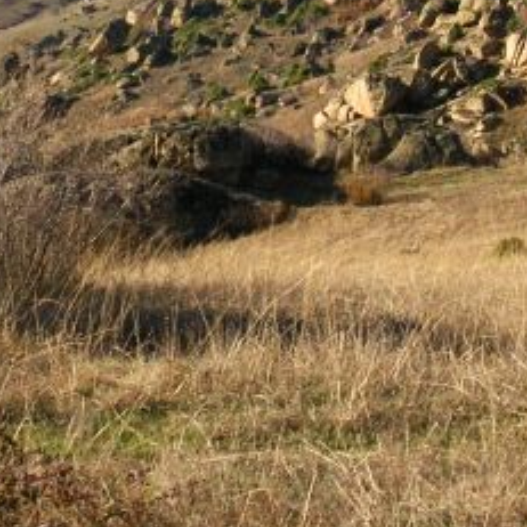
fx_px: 1946
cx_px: 187
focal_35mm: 113
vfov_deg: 15.1
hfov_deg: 15.4
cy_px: -10
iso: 50
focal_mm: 6.2
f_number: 5.8
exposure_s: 1/163
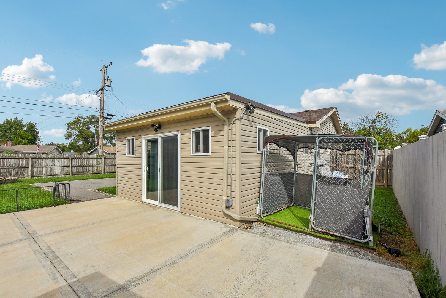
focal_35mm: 15
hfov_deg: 100.4
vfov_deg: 77.3
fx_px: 186
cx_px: 223
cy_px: 149
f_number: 8
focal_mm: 10
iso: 400
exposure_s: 1/1600
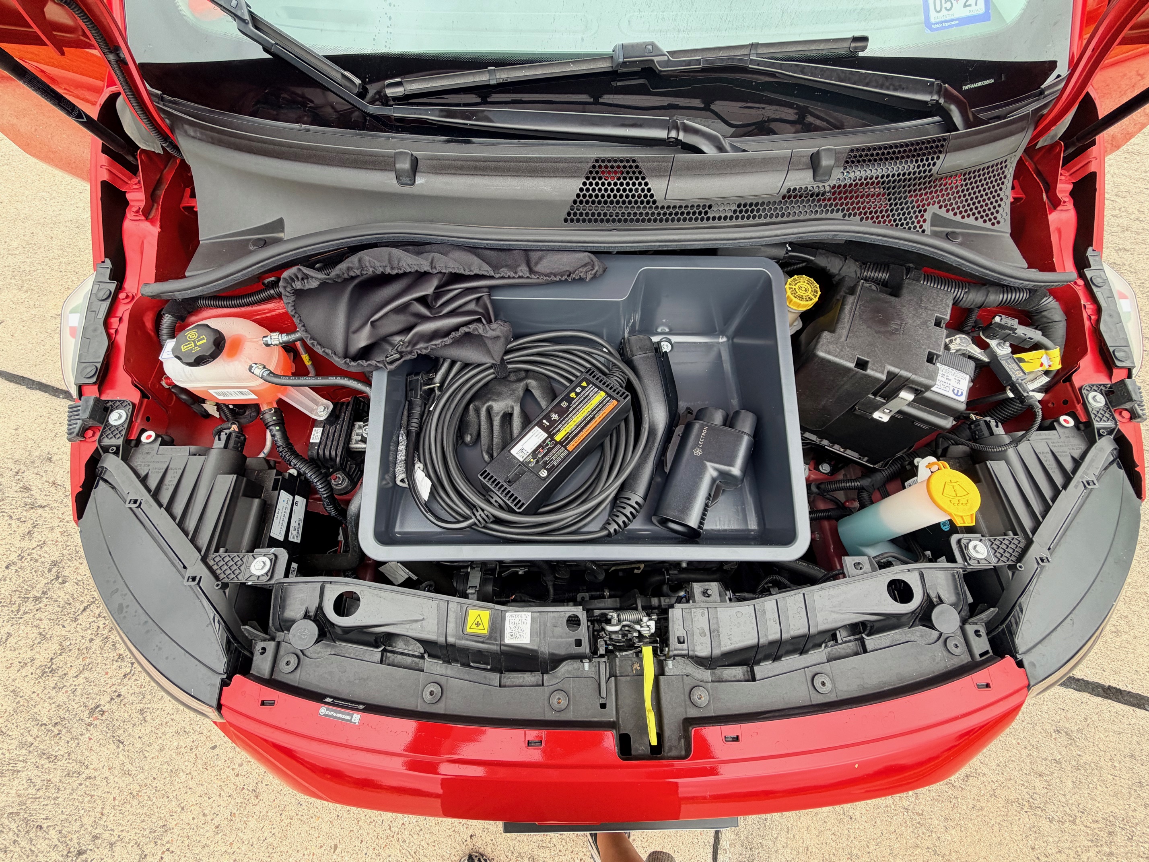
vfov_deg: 85.7
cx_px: 574
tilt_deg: -64.5
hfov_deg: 102.1
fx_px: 465
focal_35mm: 14
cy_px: 431
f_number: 2.2
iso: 80
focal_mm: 2.22
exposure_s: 1/121
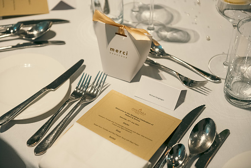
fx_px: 488
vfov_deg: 19.5
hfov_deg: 28.8
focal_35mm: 70
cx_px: 126
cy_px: 84
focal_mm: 70
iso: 1600
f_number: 3.5
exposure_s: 1/160
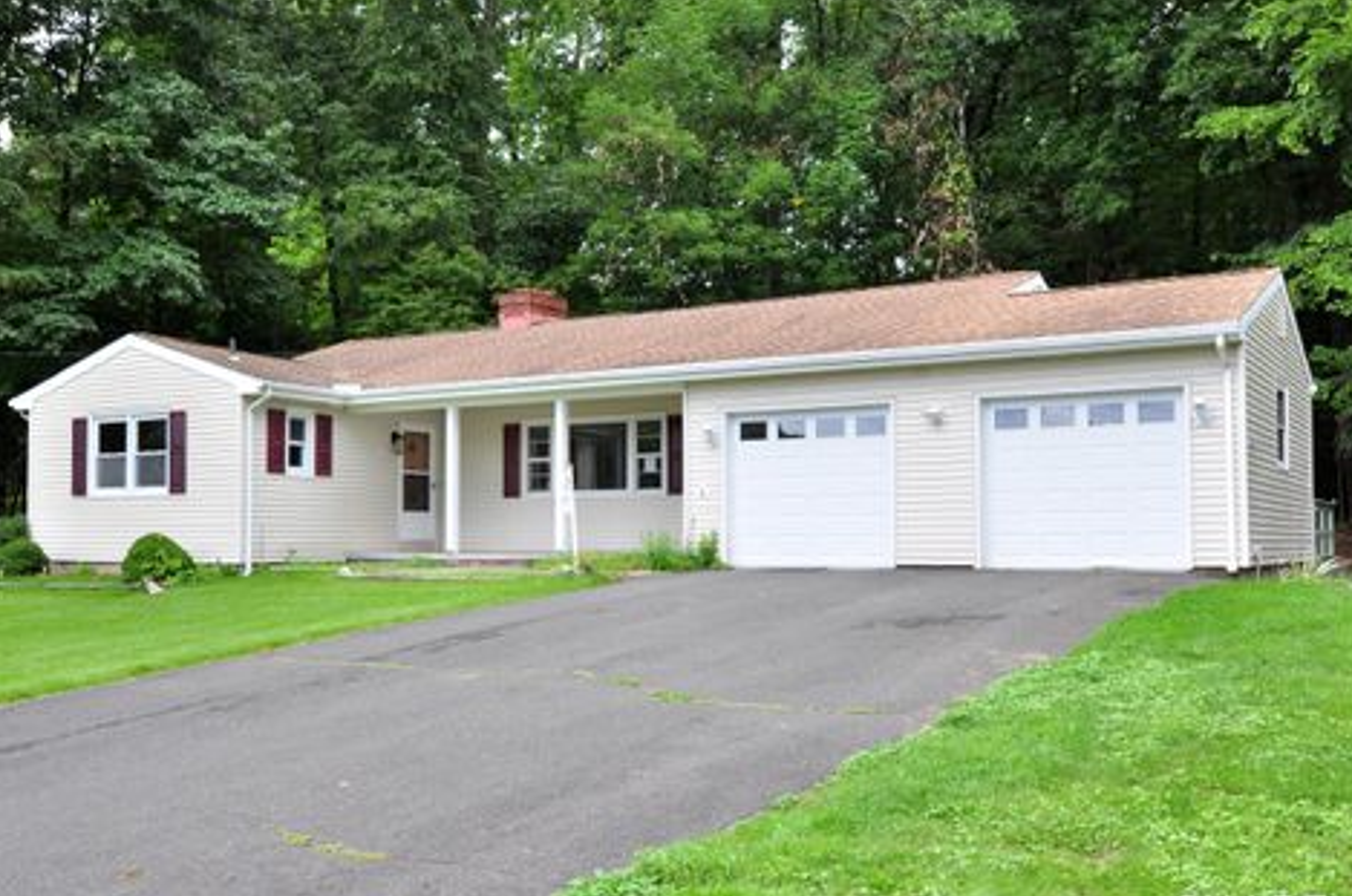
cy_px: 455
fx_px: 1200
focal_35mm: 32
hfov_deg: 58.8
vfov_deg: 41.0
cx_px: 672
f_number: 8
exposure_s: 1/400
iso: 800
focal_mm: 20
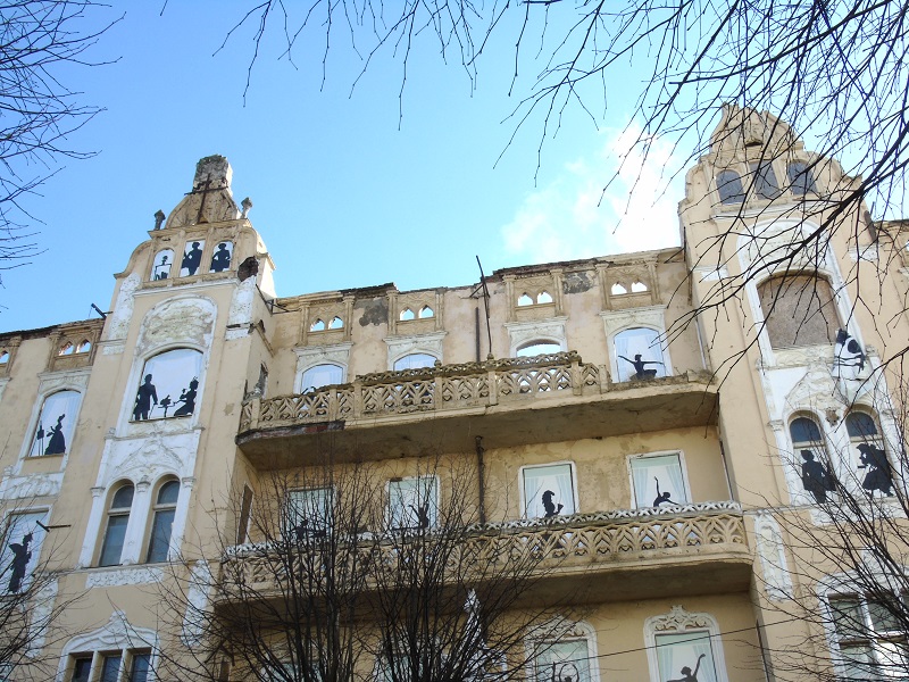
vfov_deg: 41.8
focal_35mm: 34
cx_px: 454
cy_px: 341
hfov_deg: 54.0
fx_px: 893
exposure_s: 1/80
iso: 80
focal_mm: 6.1
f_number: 7.9
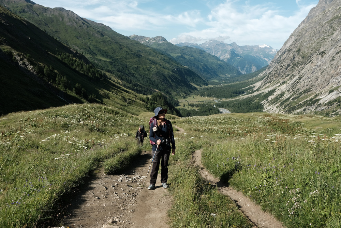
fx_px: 332
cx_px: 170
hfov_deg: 54.4
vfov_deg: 37.9
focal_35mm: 35
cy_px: 114
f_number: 5.6
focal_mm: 23
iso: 160
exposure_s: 1/500
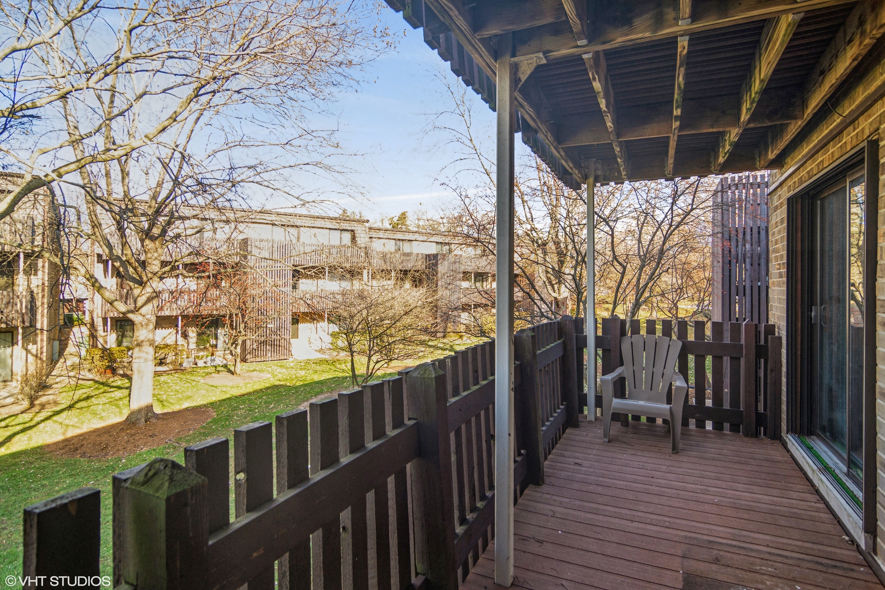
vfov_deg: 67.4
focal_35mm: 18
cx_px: 442
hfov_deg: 90.0
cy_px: 295
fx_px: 442
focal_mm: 12
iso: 200
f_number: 8
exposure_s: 1/160
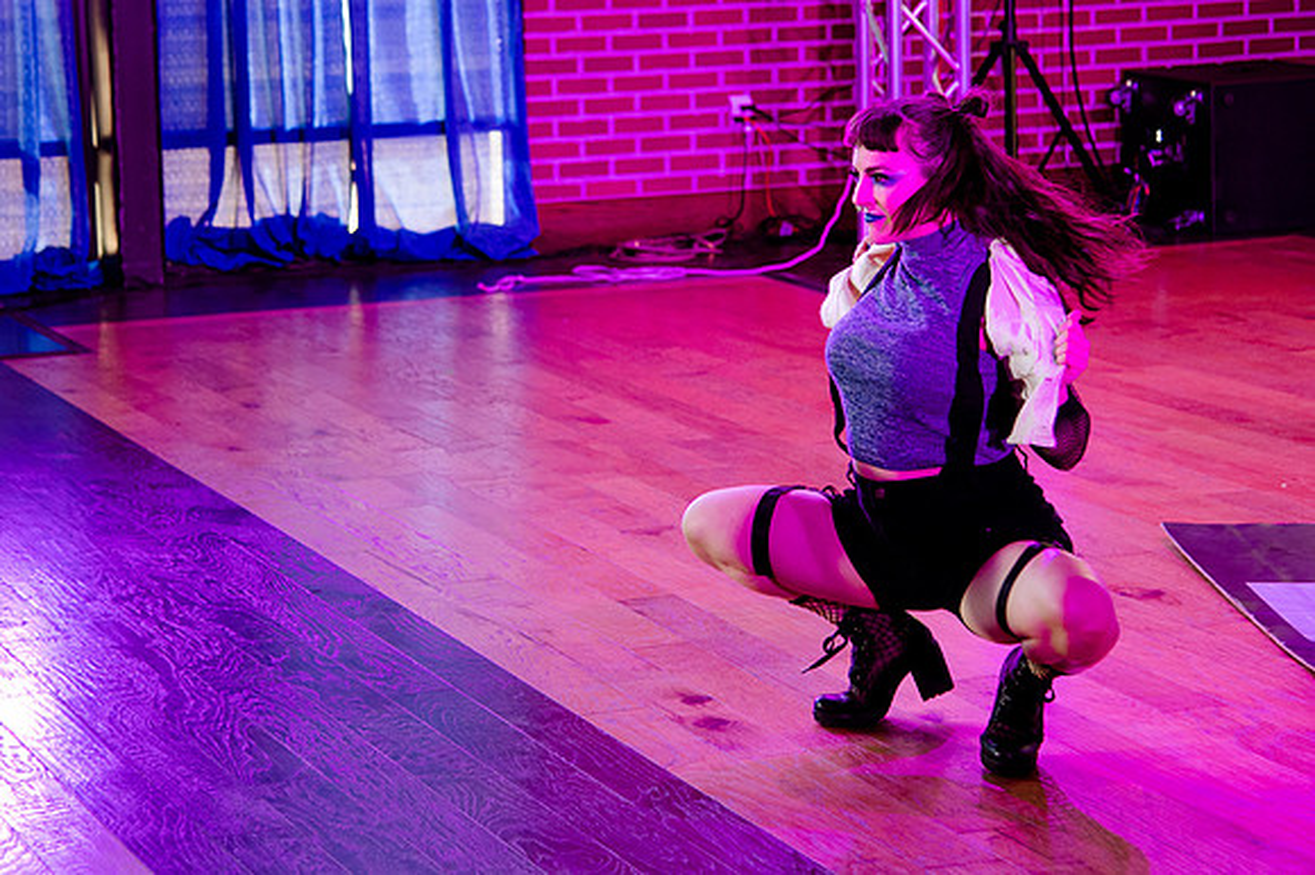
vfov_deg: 13.8
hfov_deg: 20.6
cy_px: 259
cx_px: 620
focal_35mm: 99
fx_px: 3620
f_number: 4
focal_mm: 66
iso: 1600
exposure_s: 1/200
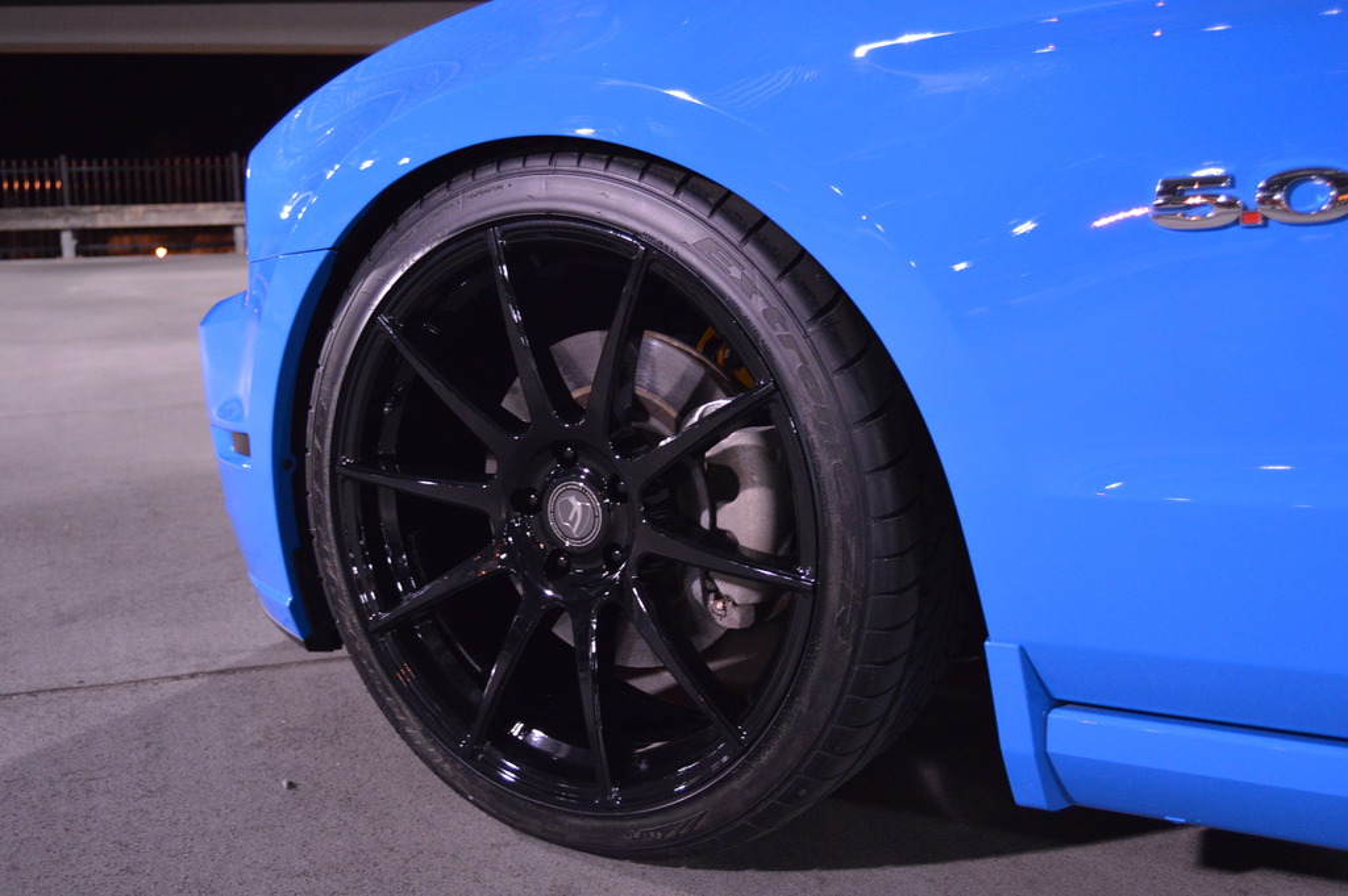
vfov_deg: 36.8
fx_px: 1347
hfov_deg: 53.2
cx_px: 674
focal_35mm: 36
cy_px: 448
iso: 1600
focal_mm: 24
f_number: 4
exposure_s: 1/20
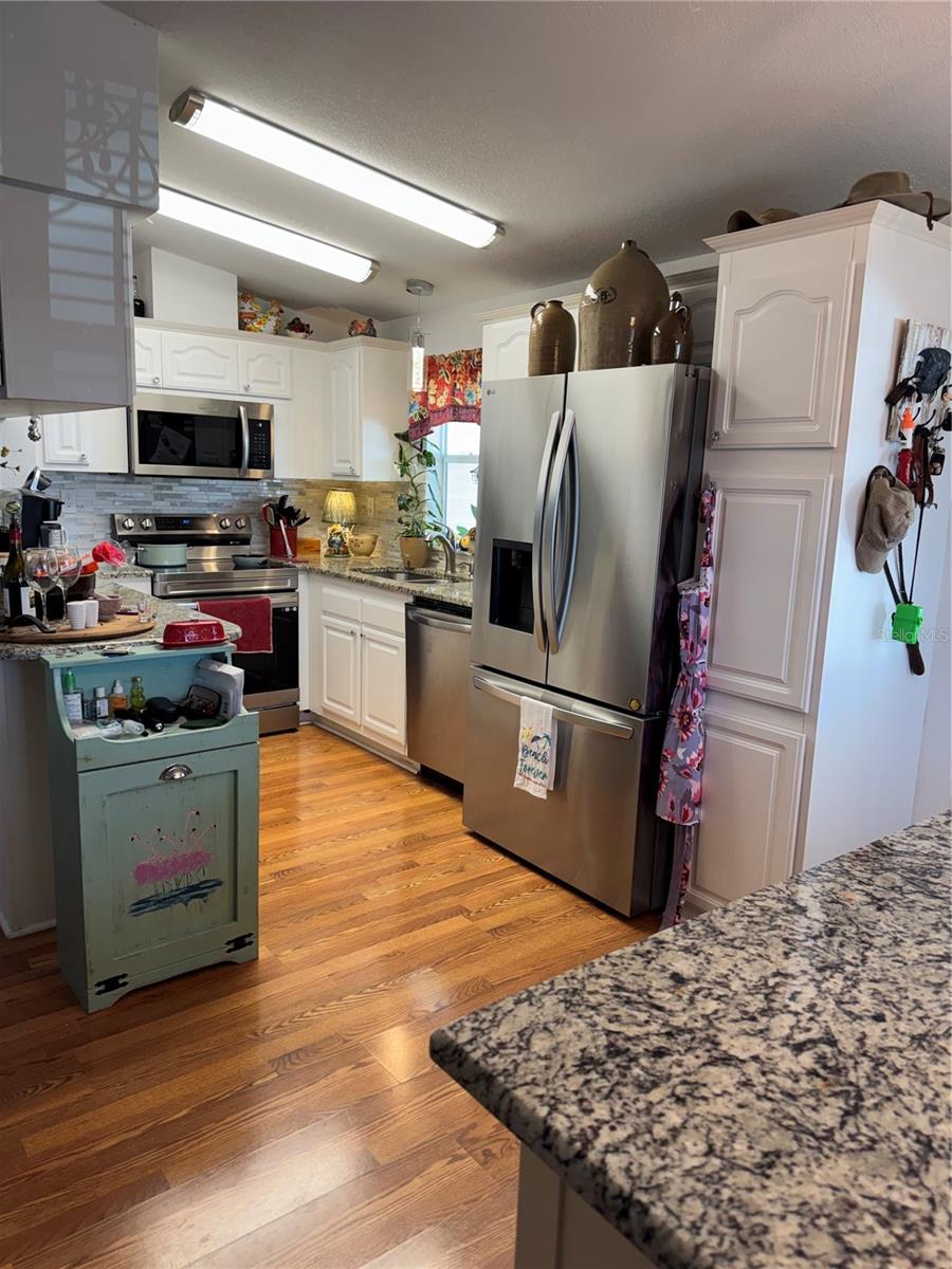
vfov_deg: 71.6
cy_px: 634
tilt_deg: -9.8
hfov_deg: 56.8
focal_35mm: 24
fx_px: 880
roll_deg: -2.9
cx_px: 476
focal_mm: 6.76
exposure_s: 1/120
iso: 100
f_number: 1.78
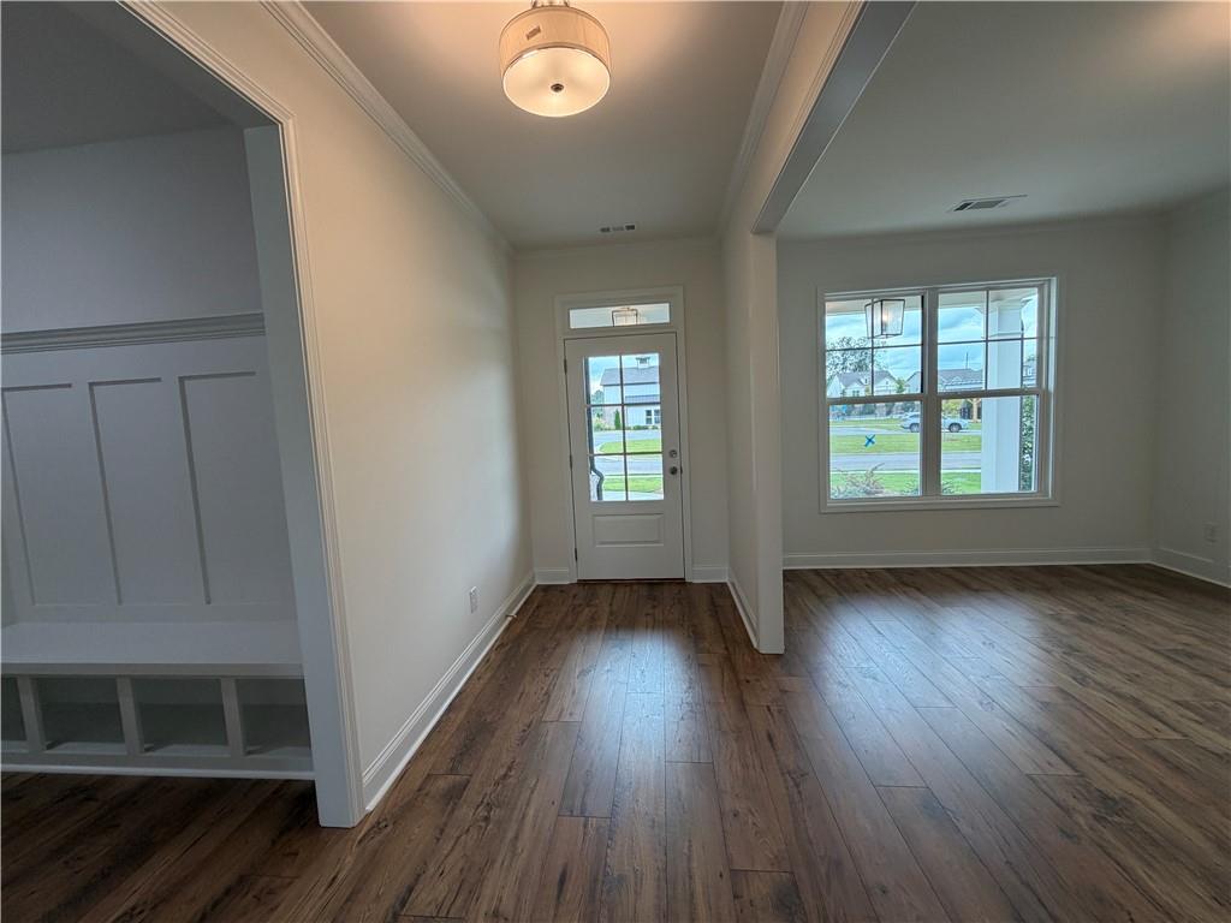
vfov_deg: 85.7
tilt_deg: -4.7
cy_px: 462
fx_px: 498
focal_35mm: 14
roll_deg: +2.0
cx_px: 616
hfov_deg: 102.1
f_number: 2.2
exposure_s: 1/120
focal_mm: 2.22
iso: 125
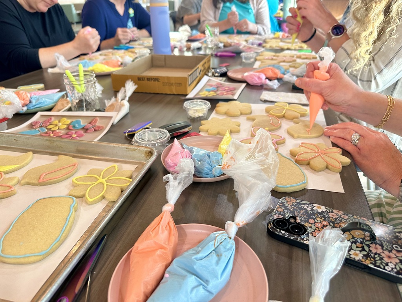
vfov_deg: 56.8
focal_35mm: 24
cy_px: 151
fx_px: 279
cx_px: 201
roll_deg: +0.8
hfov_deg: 71.6
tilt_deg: -27.2
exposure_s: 1/60
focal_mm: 6.86
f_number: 1.78
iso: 125
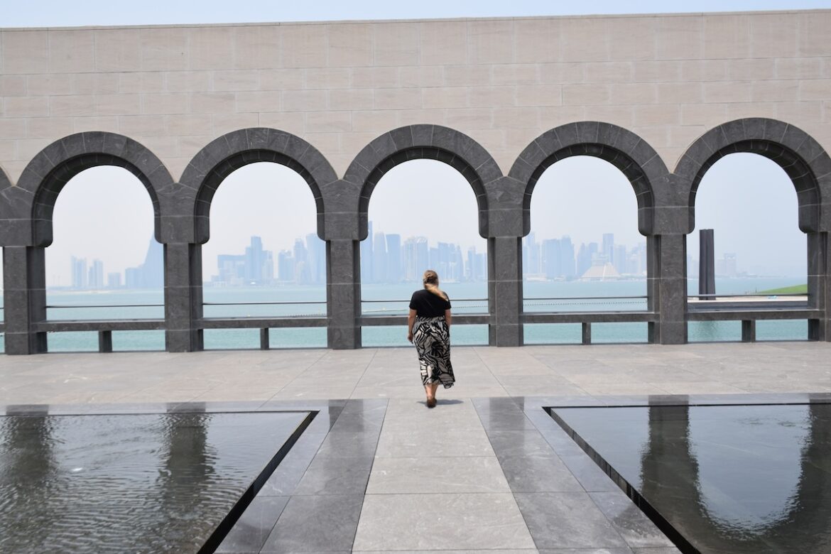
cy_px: 277
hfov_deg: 61.9
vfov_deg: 43.6
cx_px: 416
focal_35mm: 30
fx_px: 692
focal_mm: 20
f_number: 9.5
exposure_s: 1/350
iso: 200
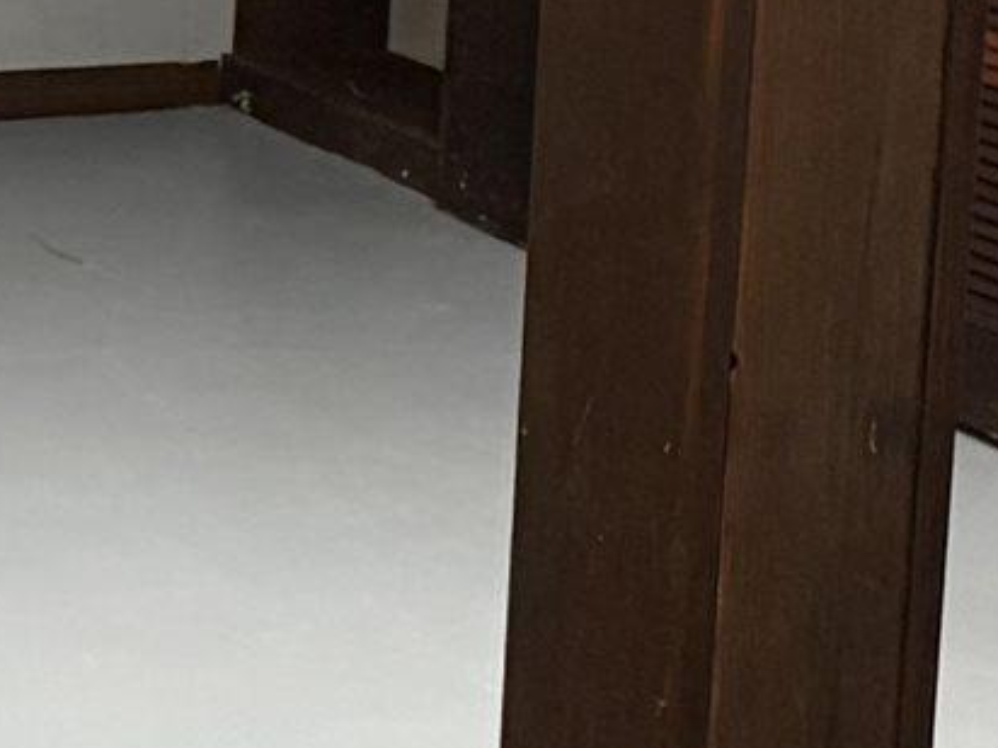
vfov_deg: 7.6
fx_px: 5593
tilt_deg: -10.7
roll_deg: -3.1
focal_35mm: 194
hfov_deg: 10.2
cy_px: -68
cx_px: 121
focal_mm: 5.96
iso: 320
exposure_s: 1/60
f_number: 1.6
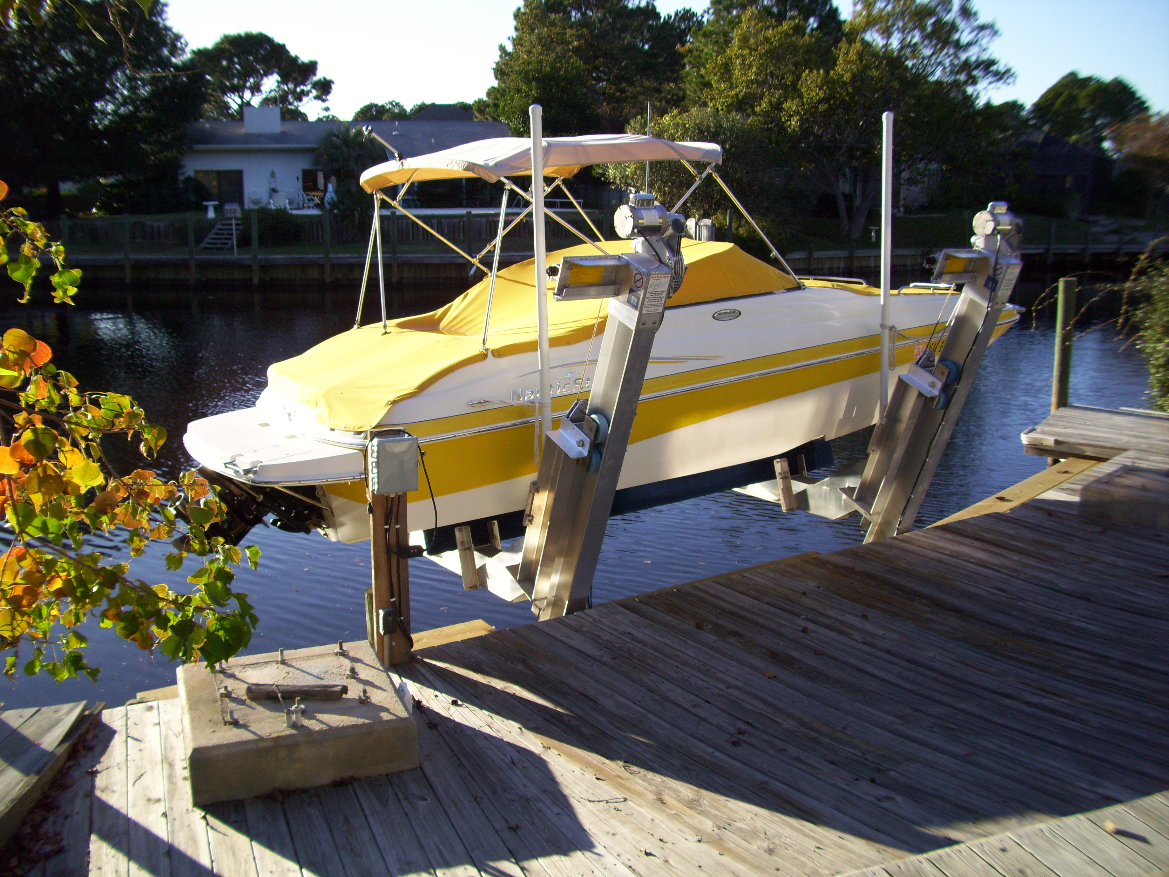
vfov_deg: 44.2
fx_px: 1081
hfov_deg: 56.8
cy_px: 438
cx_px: 584
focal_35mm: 32
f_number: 2.9
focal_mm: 5.7
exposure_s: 1/400
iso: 80
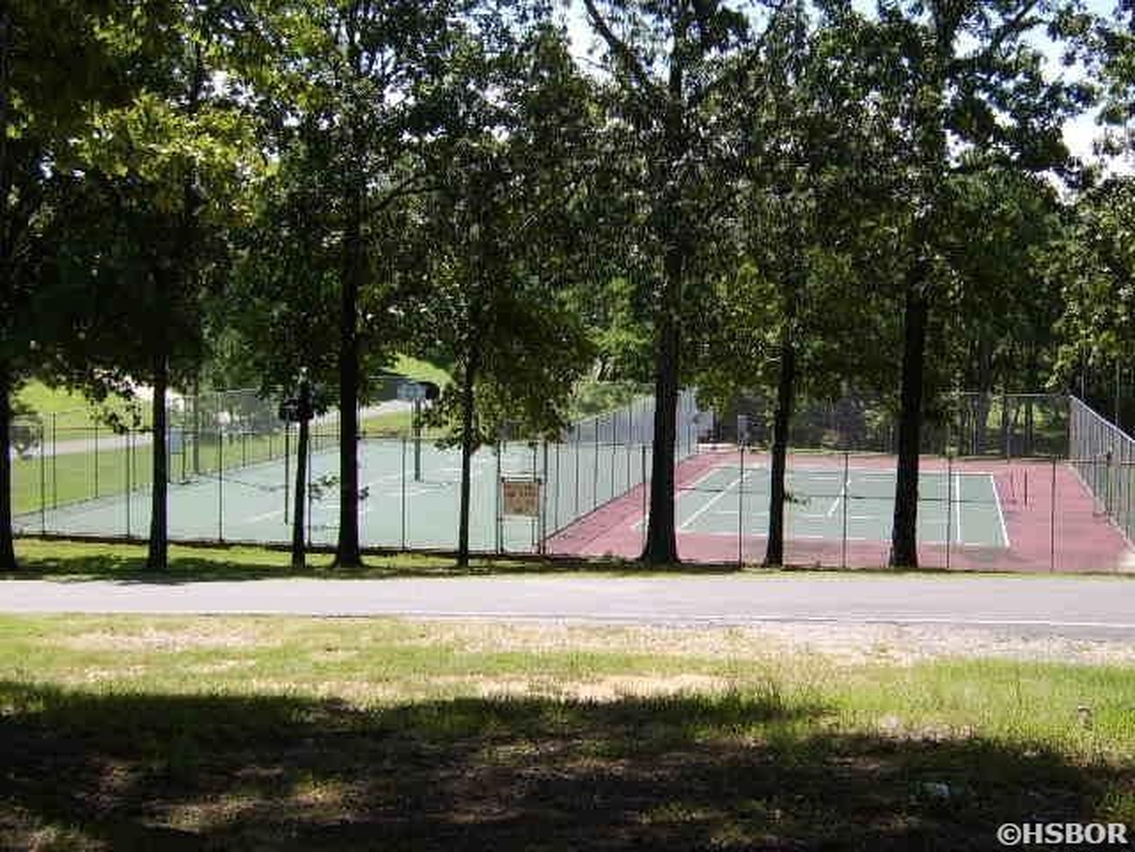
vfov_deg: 31.5
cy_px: 426
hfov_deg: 41.2
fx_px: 1508
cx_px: 568
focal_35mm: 46
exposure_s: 1/148
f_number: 6.7
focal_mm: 11.93
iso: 71
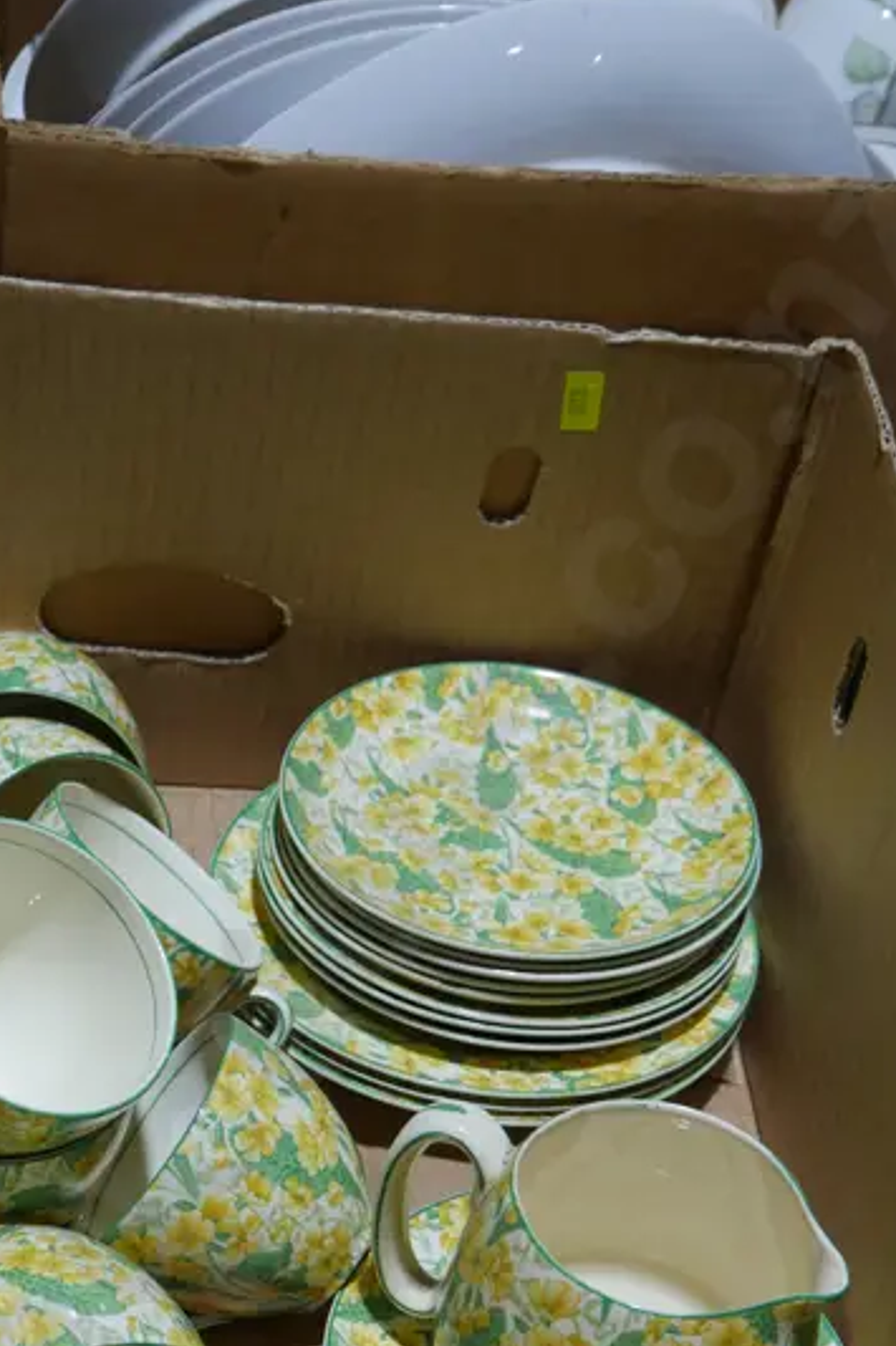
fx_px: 2540
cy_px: 1222
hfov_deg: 19.7
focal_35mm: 68
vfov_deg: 28.5
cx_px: 138
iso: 200
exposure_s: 1/125
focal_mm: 17
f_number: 4
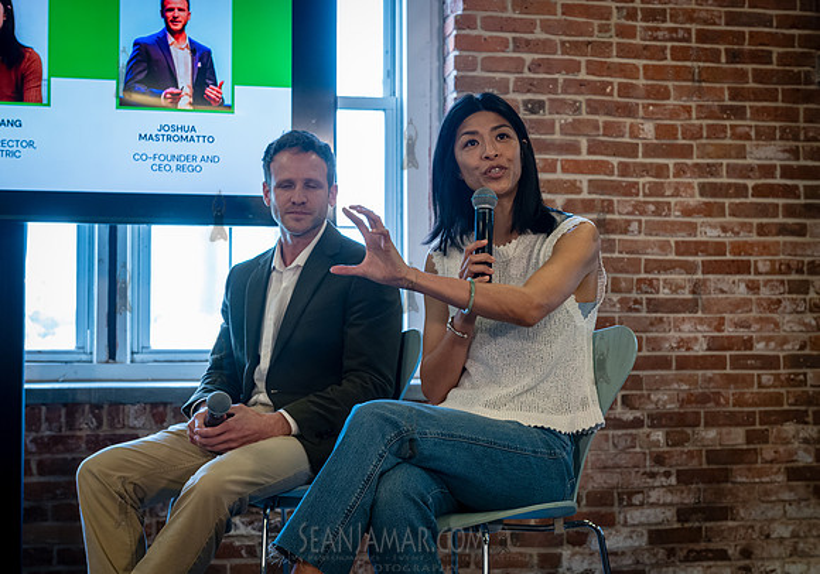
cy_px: 267
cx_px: 461
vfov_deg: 22.5
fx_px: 1440
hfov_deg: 31.8
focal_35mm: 62
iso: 2500
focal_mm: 55
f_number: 5.6
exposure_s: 1/160
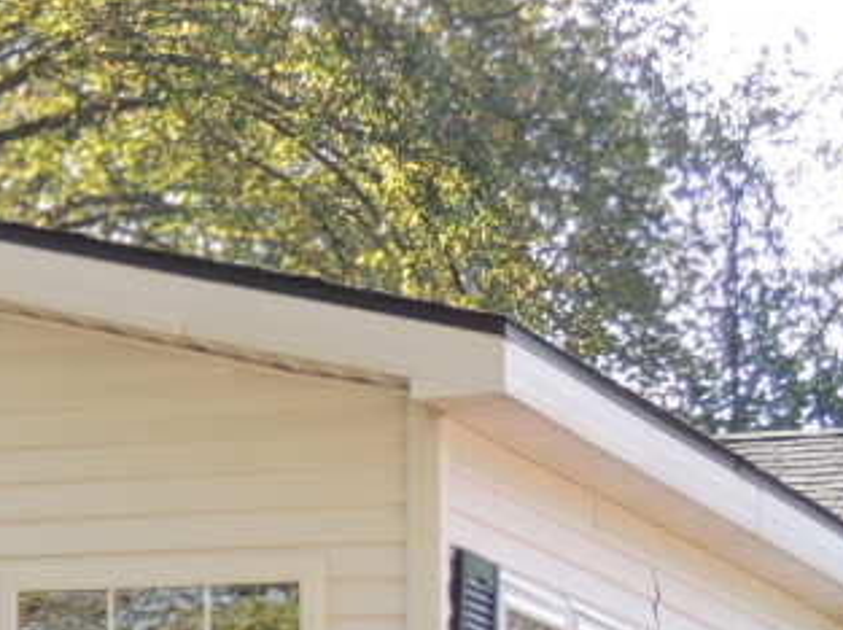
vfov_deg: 5.7
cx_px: -757
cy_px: 980
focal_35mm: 256
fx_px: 6227
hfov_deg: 7.5
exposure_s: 1/125
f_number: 3.6
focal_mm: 8.9
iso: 100
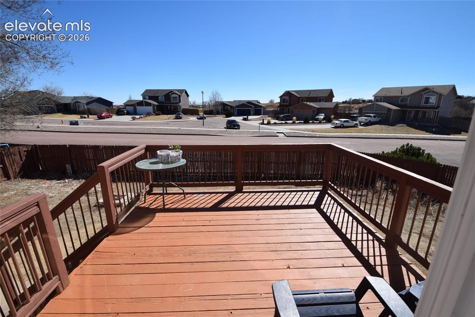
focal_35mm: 15
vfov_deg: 77.4
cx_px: 238
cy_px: 158
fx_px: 198
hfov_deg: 100.4
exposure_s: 1/400
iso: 200
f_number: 10
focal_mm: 10
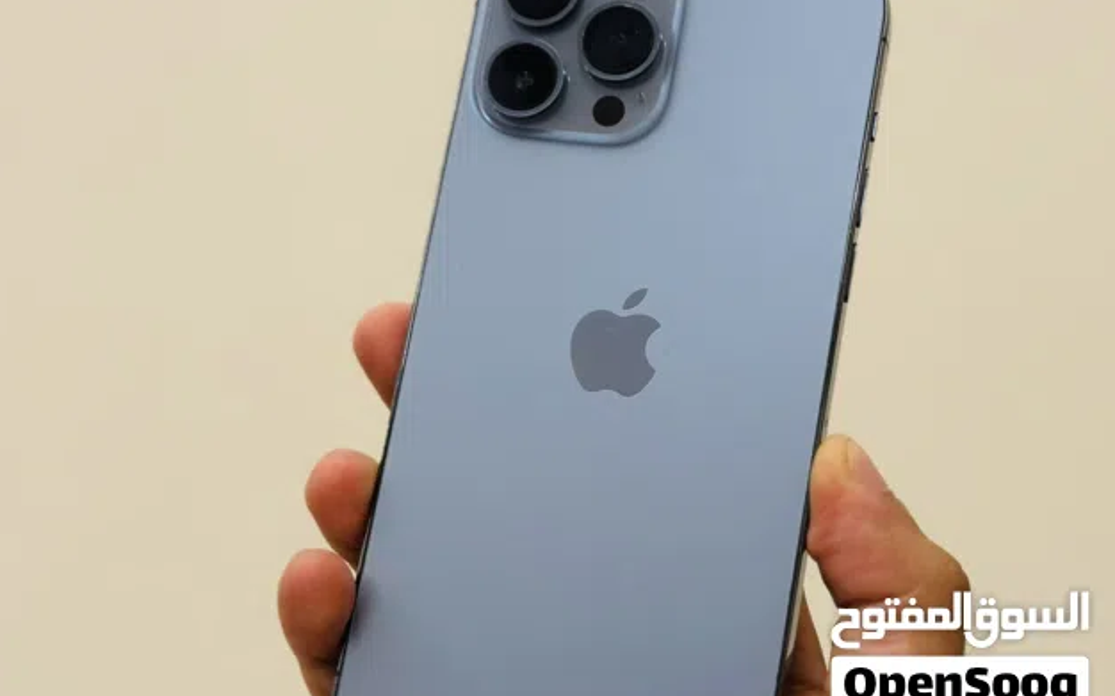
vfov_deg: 24.9
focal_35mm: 52
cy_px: 335
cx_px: 563
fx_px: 1580
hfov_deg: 38.9
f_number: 1.78
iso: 160
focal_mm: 6.86
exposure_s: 1/50
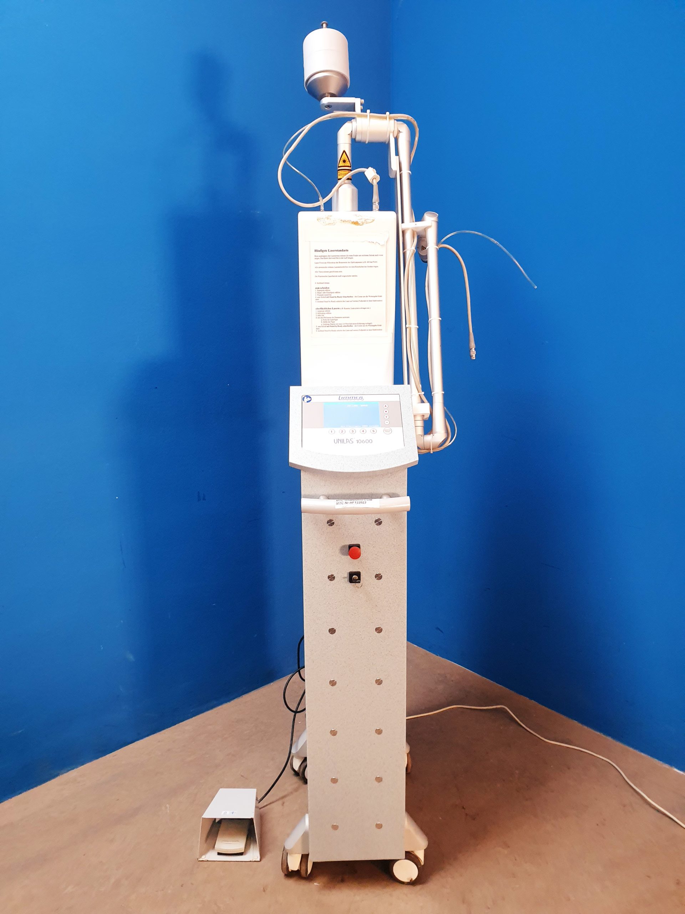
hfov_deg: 53.1
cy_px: 457
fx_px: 686
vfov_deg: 67.3
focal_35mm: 26
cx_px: 342
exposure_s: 1/50
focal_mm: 4.3
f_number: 2.4
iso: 160
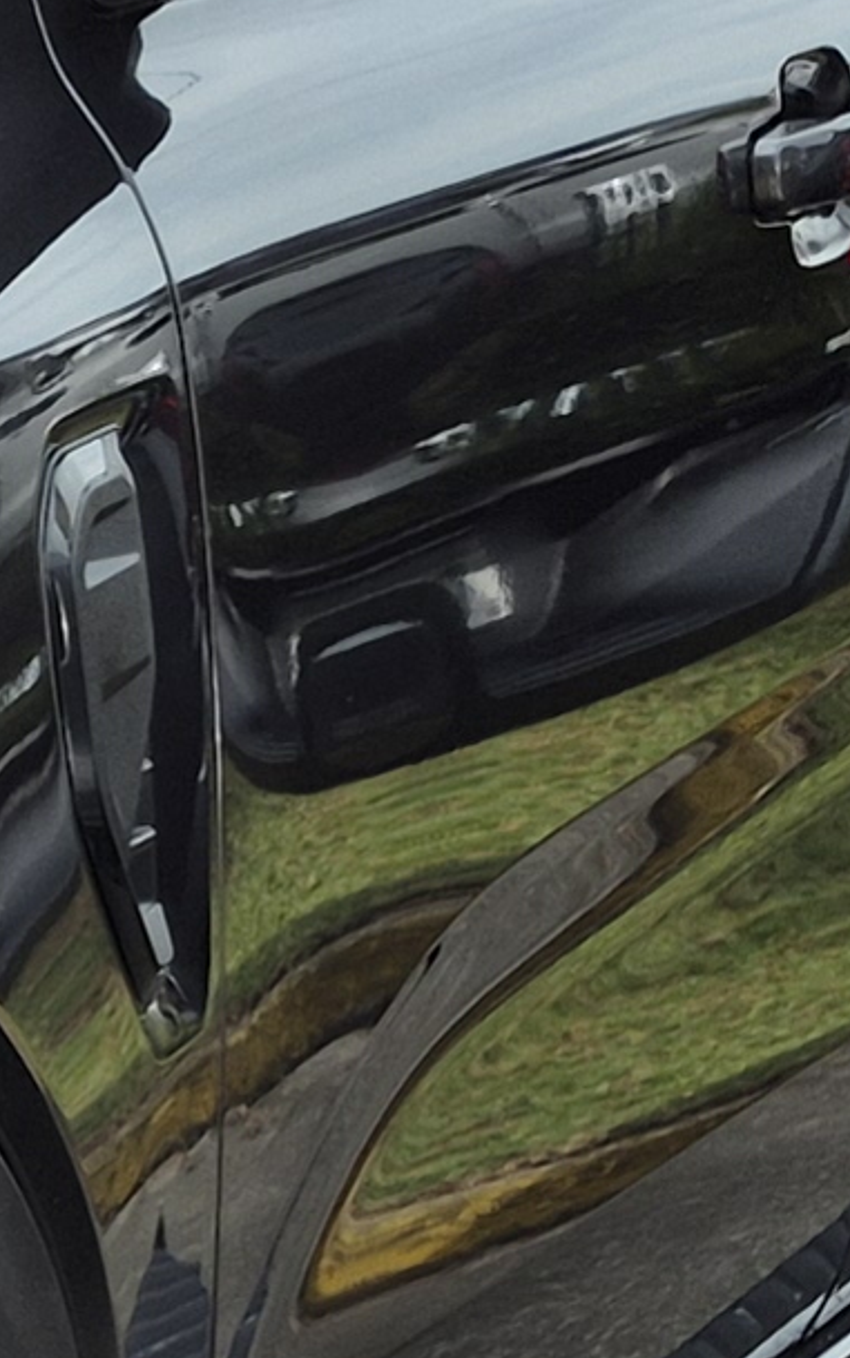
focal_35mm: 160
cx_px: -1910
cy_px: 1525
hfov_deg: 7.1
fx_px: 5926
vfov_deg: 12.8
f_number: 1.8
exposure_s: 1/940
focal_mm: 5.4
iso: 25
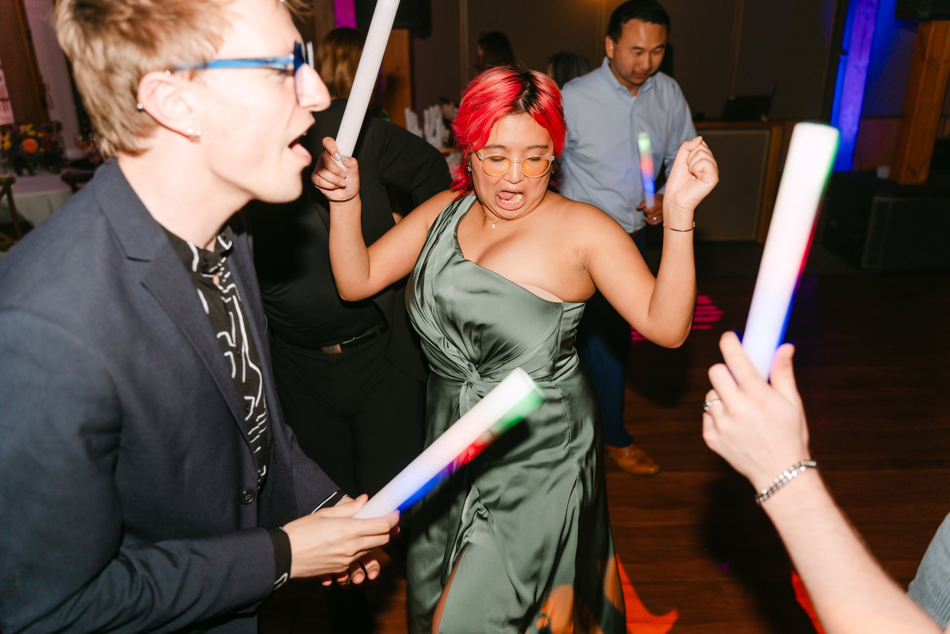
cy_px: 317
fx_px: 739
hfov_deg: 65.5
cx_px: 475
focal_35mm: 28
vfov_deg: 46.4
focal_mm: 28
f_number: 3.2
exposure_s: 1/125
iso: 320
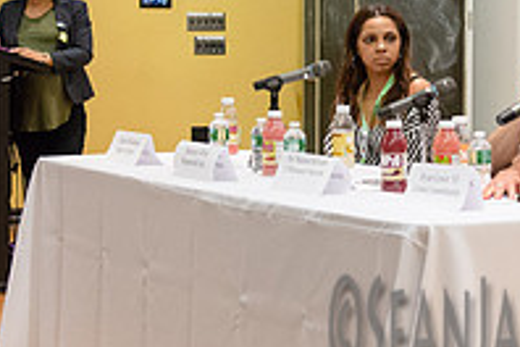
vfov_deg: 11.1
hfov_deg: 16.2
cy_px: 83
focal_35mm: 123
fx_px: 1777
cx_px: 559
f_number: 4
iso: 4000
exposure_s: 1/320
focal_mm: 42
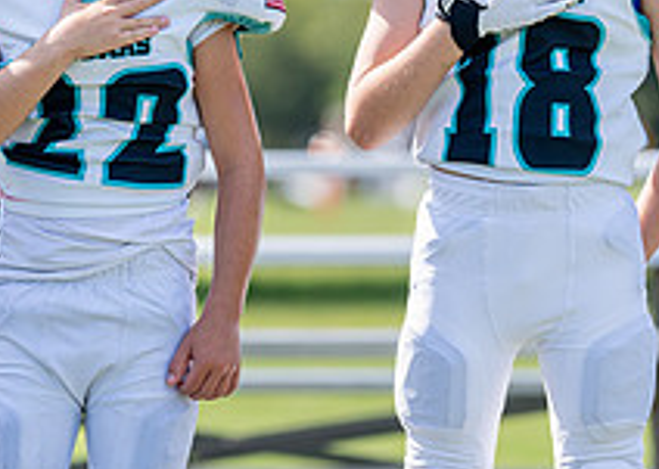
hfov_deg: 5.6
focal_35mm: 358
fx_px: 6694
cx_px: 143
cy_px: 90
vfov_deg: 4.0
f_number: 2.8
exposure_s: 1/1600
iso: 160
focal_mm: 124
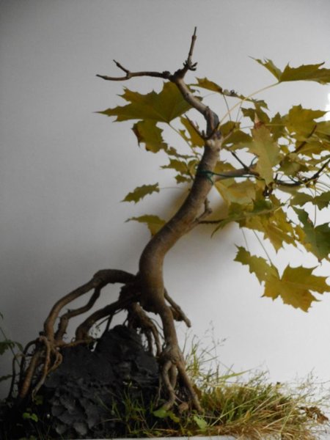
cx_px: 165
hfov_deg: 14.5
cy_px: 220
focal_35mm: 102
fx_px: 1297
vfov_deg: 19.3
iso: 400
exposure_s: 1/60
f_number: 5.8
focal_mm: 18.2
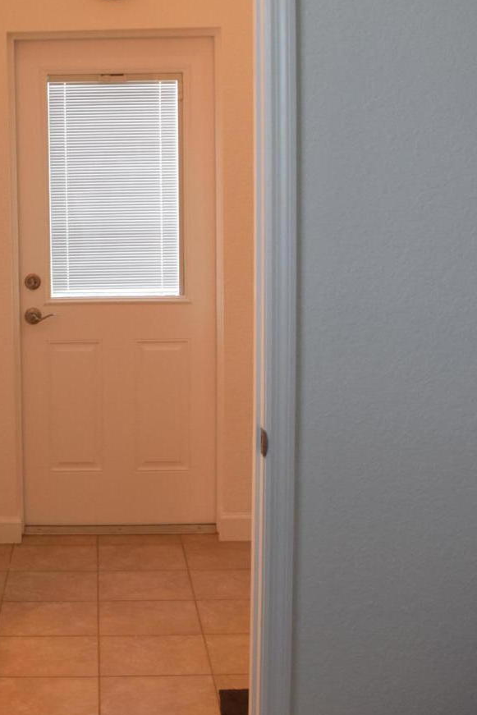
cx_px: 39
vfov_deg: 32.3
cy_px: 305
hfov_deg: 21.4
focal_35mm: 62
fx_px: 1232
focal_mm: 18
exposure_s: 1/60
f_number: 4
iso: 560
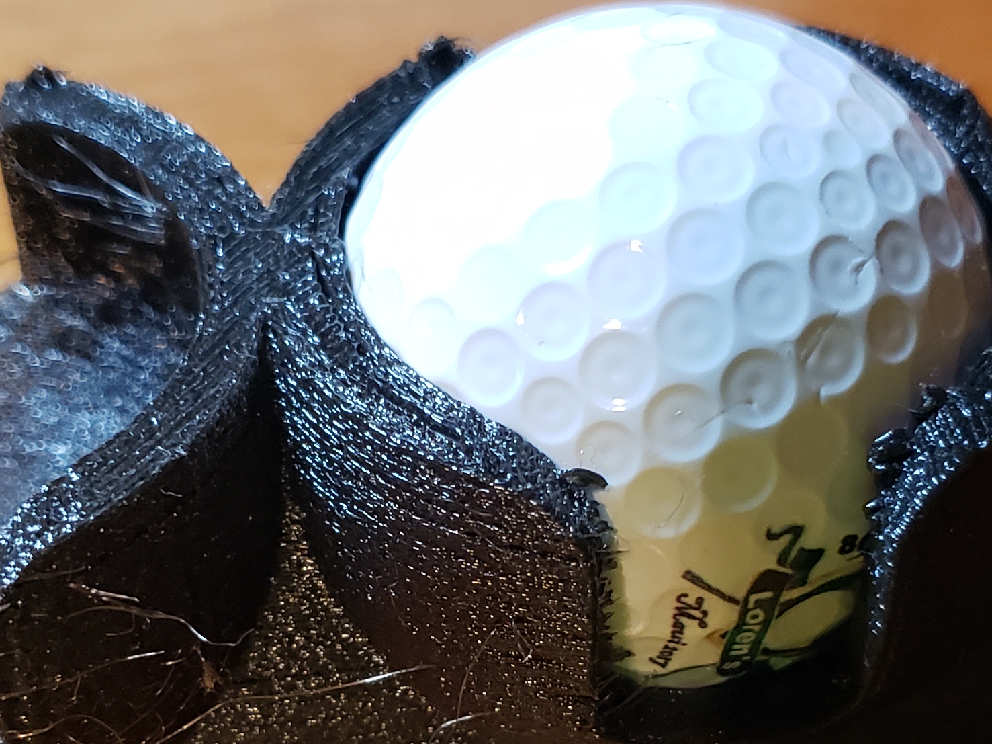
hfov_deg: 27.4
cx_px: 557
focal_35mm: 71
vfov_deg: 20.4
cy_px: 650
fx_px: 2034
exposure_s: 1/60
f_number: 1.5
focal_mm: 4.3
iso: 320
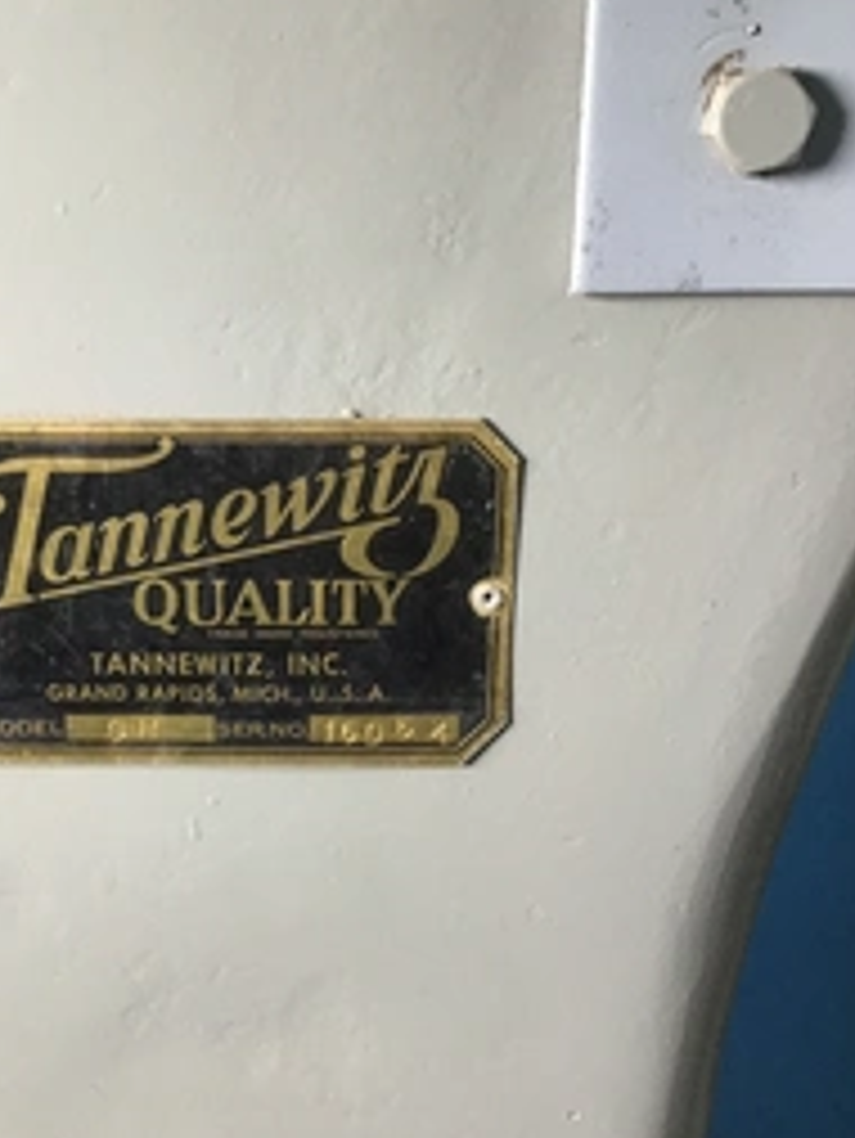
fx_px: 1612
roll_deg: +0.4
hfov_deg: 29.4
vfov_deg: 38.9
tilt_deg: -16.6
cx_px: 261
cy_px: 589
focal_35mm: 49
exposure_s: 1/30
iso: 25
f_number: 2.4
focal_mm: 3.3
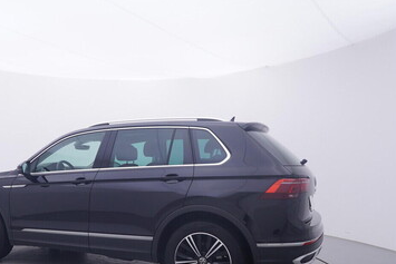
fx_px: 383
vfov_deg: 37.6
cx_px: 117
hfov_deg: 53.1
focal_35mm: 35
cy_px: 183
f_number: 5
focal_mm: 15
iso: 200
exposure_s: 1/80
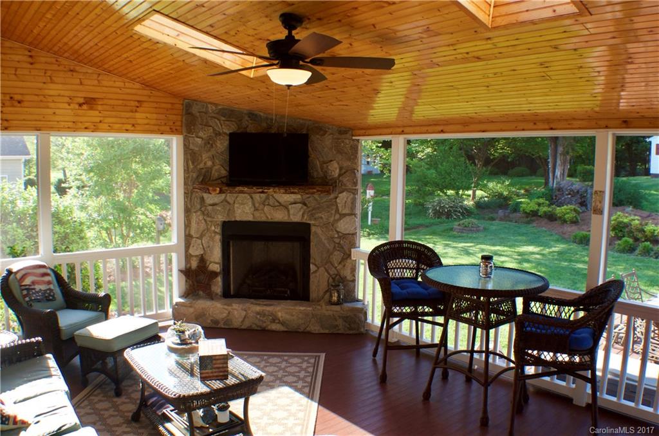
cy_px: 218
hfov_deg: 53.3
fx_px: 657
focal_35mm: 36
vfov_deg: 36.7
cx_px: 330
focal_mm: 24
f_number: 10
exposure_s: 1/50
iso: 400
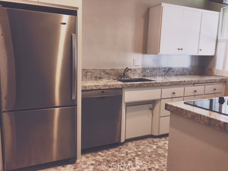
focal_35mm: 29
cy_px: 86
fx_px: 191
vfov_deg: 48.2
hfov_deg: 61.7
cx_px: 114
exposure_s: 1/15
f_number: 2.2
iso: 32
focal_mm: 4.15
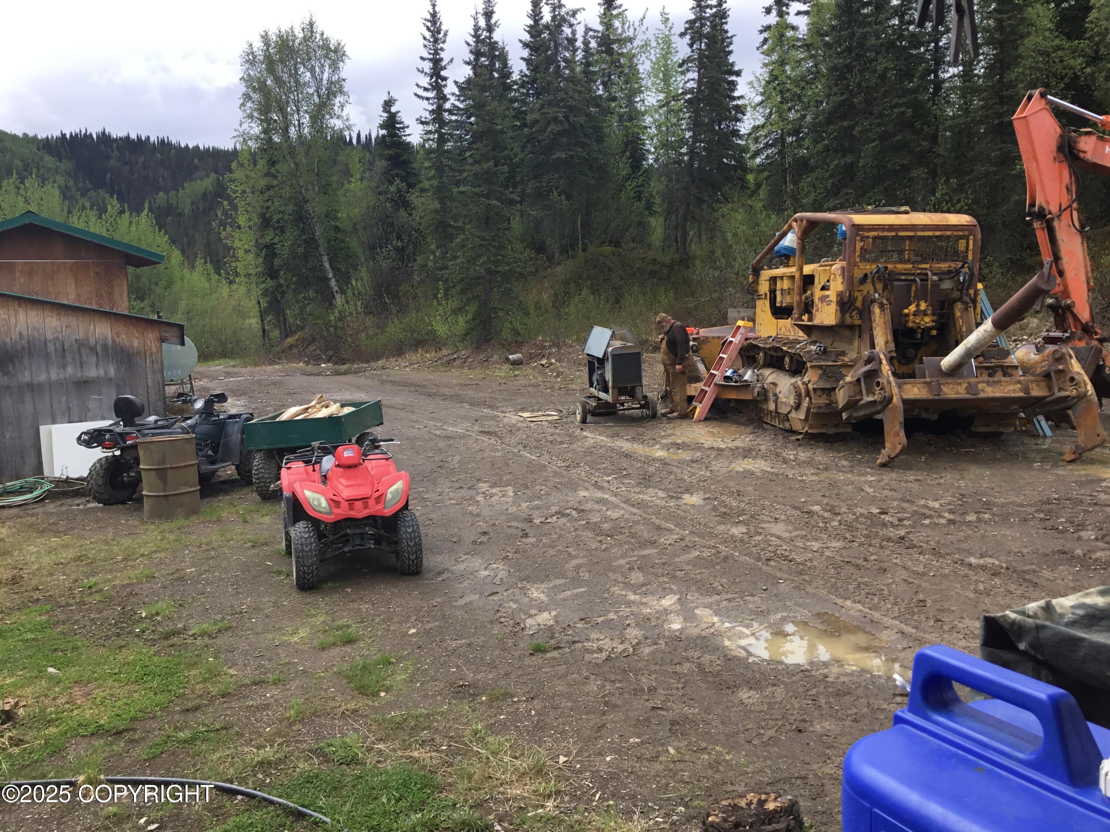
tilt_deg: -8.3
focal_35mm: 31
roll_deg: +3.8
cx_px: 555
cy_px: 416
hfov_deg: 58.4
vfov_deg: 45.4
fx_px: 994
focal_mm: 3.3
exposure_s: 1/488
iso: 25
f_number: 2.4
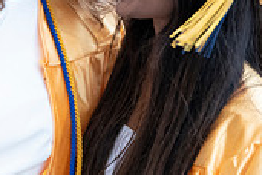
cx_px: 132
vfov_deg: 5.8
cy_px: 38
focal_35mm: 238
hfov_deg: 8.7
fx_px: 1732
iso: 3600
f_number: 4
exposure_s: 1/80
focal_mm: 70
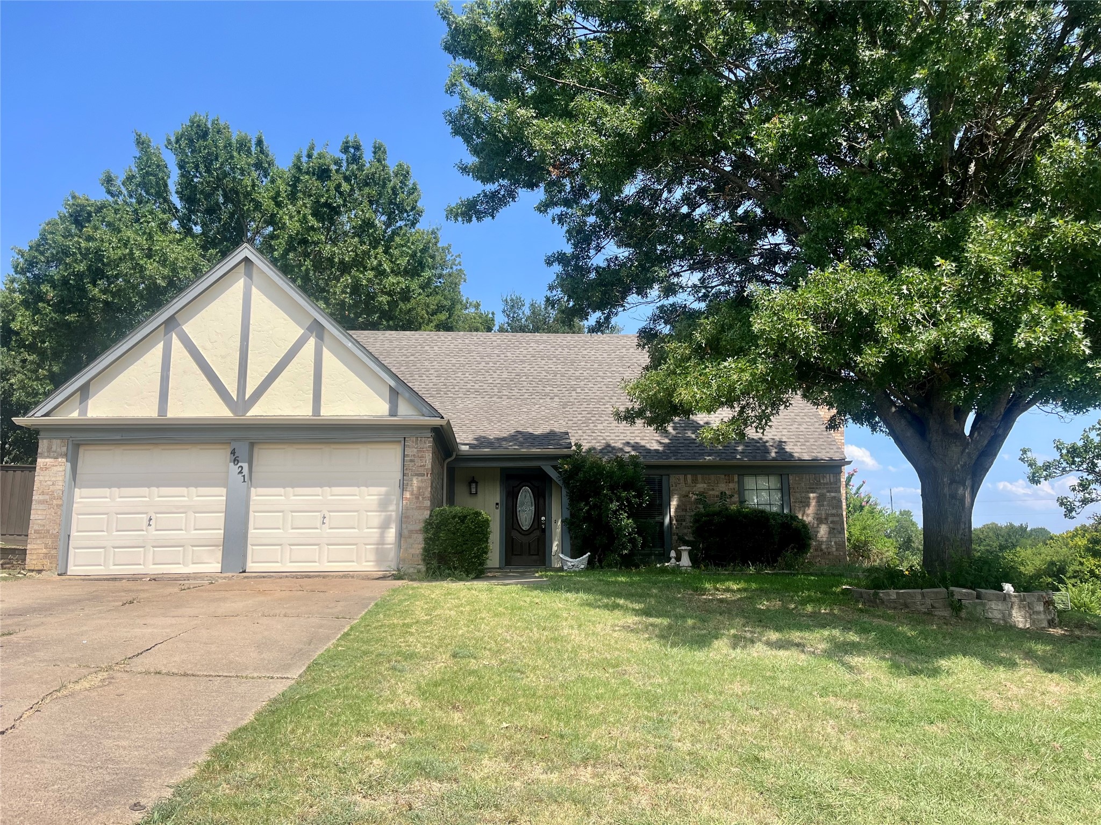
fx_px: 827
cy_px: 412
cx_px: 550
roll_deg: +0.3
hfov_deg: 67.3
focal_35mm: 26
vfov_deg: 53.1
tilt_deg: +9.9
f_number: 1.6
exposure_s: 1/3049
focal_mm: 5.1
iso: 50
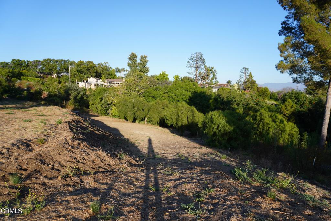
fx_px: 221
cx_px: 166
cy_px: 110
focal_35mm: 24
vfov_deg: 53.1
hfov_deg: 73.7
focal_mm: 16
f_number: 5
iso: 100
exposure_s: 1/400
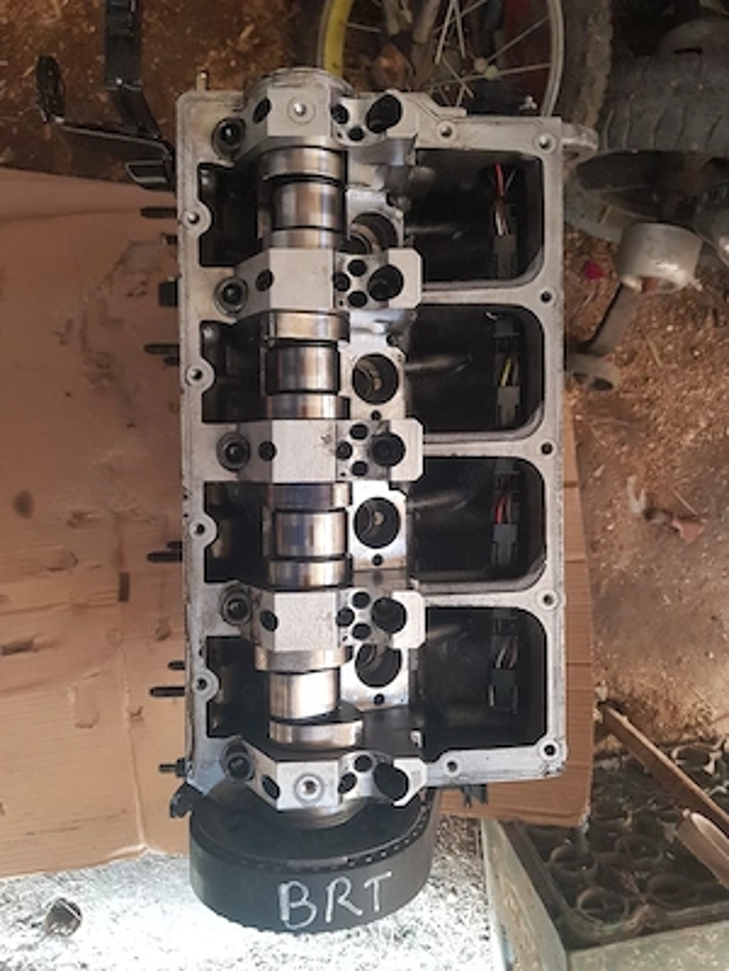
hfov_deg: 53.1
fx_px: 730
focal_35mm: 26
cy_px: 486
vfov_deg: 67.3
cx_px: 364
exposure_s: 1/33
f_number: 1.7
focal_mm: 4.2
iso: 160
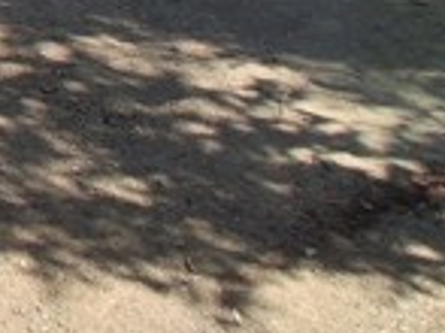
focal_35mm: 74
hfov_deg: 19.8
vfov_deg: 17.1
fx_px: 951
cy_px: -224
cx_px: -342
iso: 50
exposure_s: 1/769
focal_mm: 1.4
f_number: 2.2
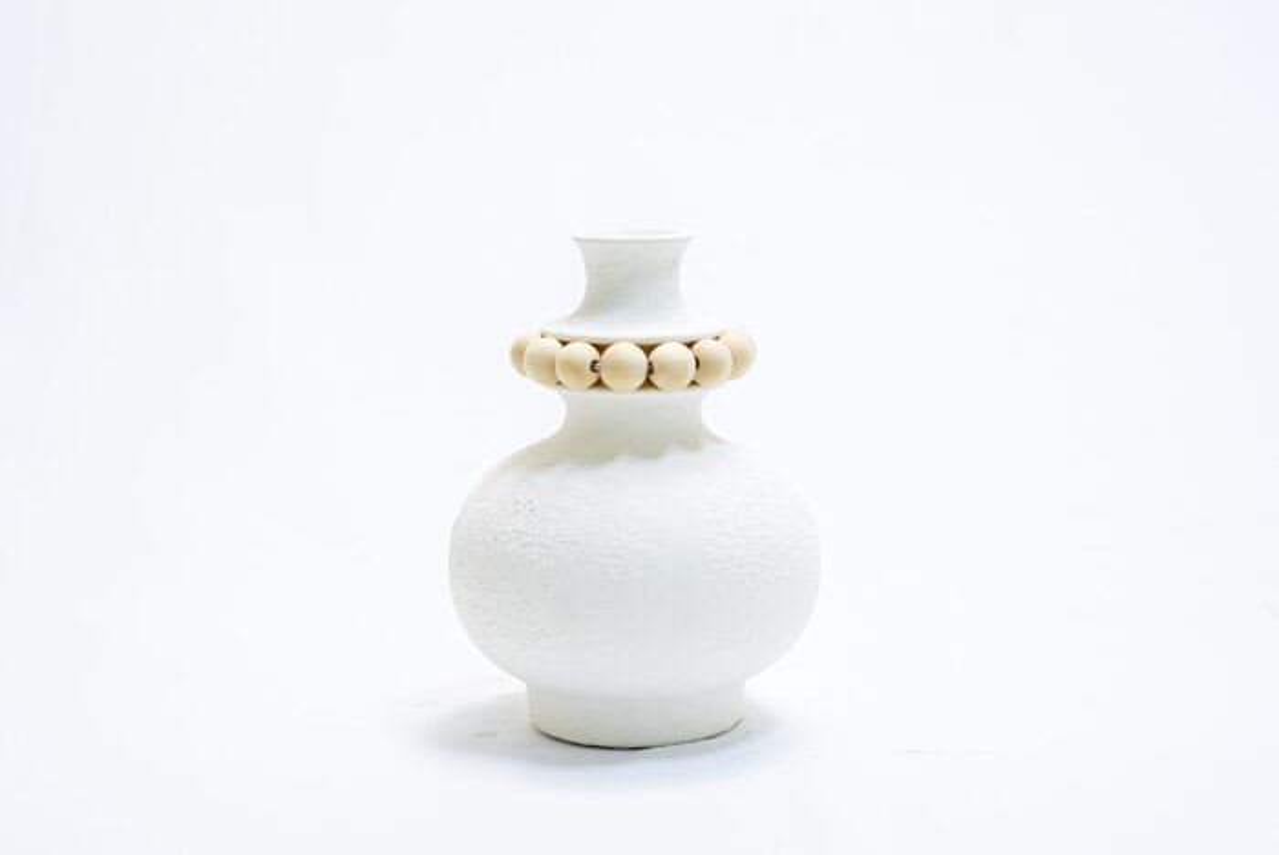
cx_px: 640
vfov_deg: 19.5
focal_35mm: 70
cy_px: 428
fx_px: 2489
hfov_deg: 28.8
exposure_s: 1/200
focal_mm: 70
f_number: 8
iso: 3200
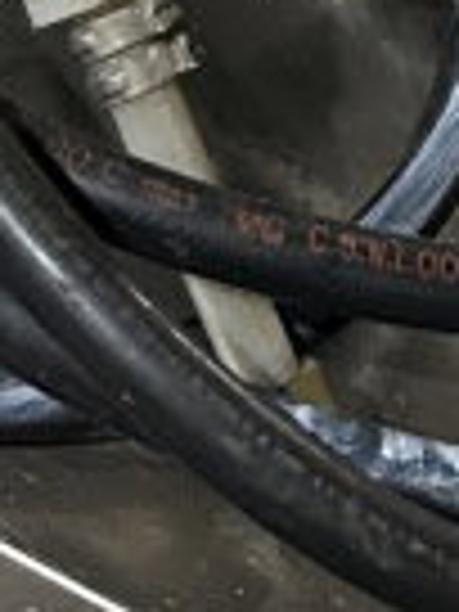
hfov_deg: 9.9
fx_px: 2528
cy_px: -614
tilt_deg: -23.2
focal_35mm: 143
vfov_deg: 12.2
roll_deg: -25.3
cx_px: 788
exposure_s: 1/60
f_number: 1.78
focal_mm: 6.86
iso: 500
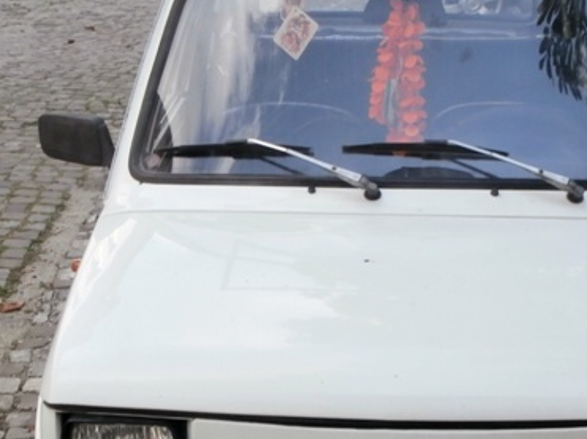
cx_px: 354
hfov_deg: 23.8
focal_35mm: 82
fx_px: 1390
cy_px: 316
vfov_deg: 17.9
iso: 100
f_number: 9.9
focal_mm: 6.67
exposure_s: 1/50
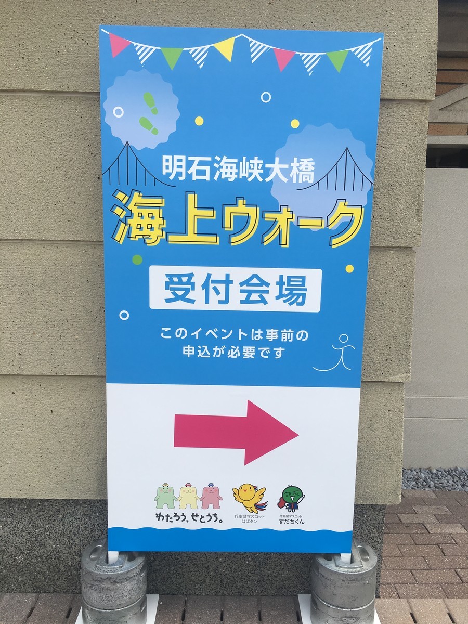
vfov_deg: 61.7
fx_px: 523
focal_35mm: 29
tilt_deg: -9.2
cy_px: 312
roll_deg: -2.5
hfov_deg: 48.2
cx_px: 234
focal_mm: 4.15
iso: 25
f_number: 2.2
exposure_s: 1/1399
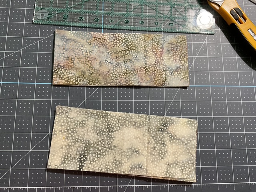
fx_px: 214
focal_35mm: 29
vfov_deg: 48.2
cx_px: 128
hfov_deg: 61.7
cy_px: 96
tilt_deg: -77.7
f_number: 1.8
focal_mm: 3
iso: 250
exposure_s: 1/60
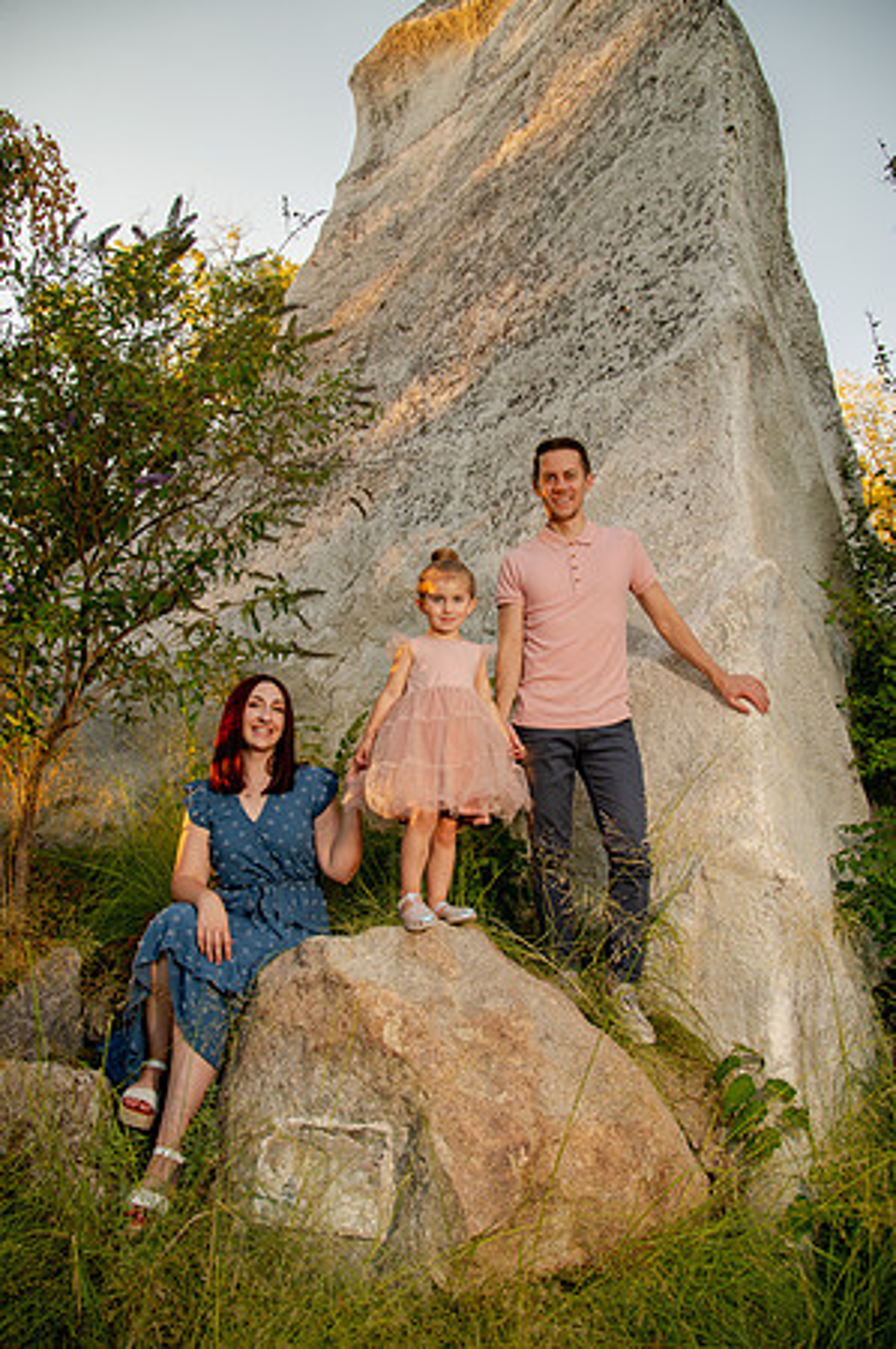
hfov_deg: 53.0
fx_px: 898
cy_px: 674
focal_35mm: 24
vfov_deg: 73.8
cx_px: 448
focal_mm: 24
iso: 640
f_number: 6.3
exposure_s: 1/125
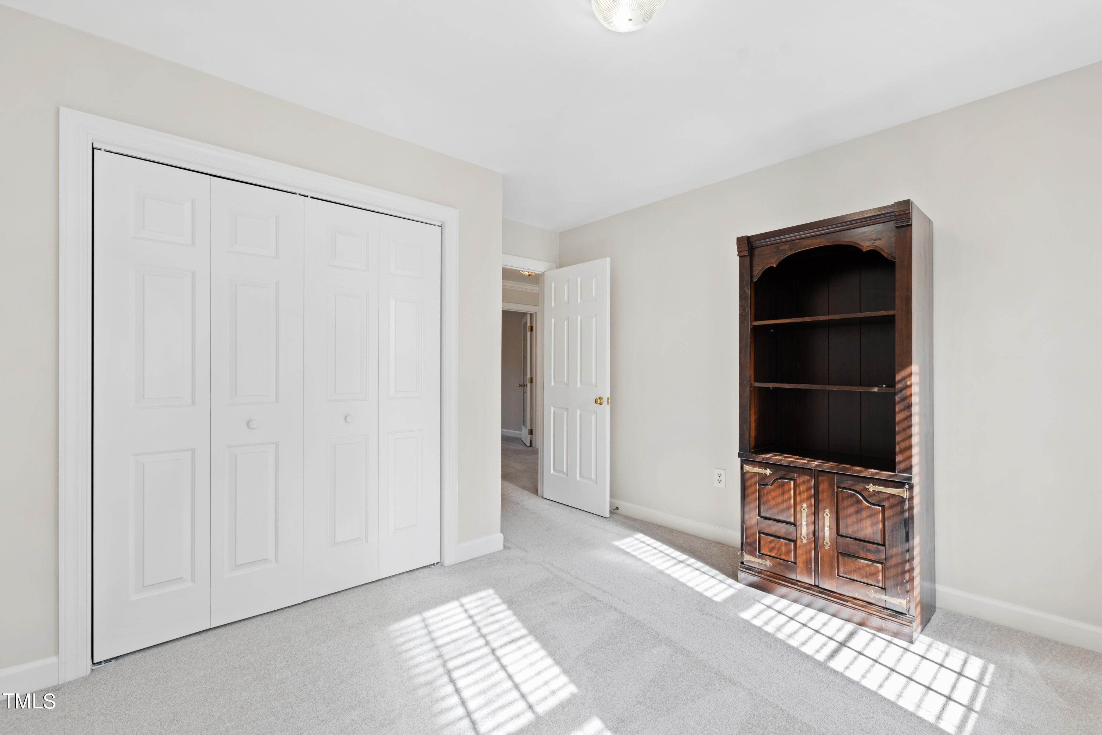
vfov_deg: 77.3
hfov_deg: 100.4
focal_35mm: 15
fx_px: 459
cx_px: 551
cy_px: 368
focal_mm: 10
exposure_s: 1/13
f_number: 8
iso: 100
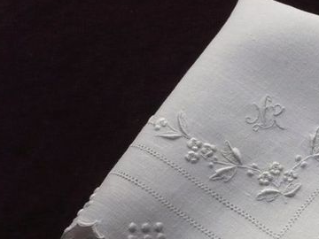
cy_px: 195
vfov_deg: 21.3
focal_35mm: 68
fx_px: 627
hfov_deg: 27.3
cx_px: 300
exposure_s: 1/160
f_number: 2.8
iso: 400
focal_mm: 5.8
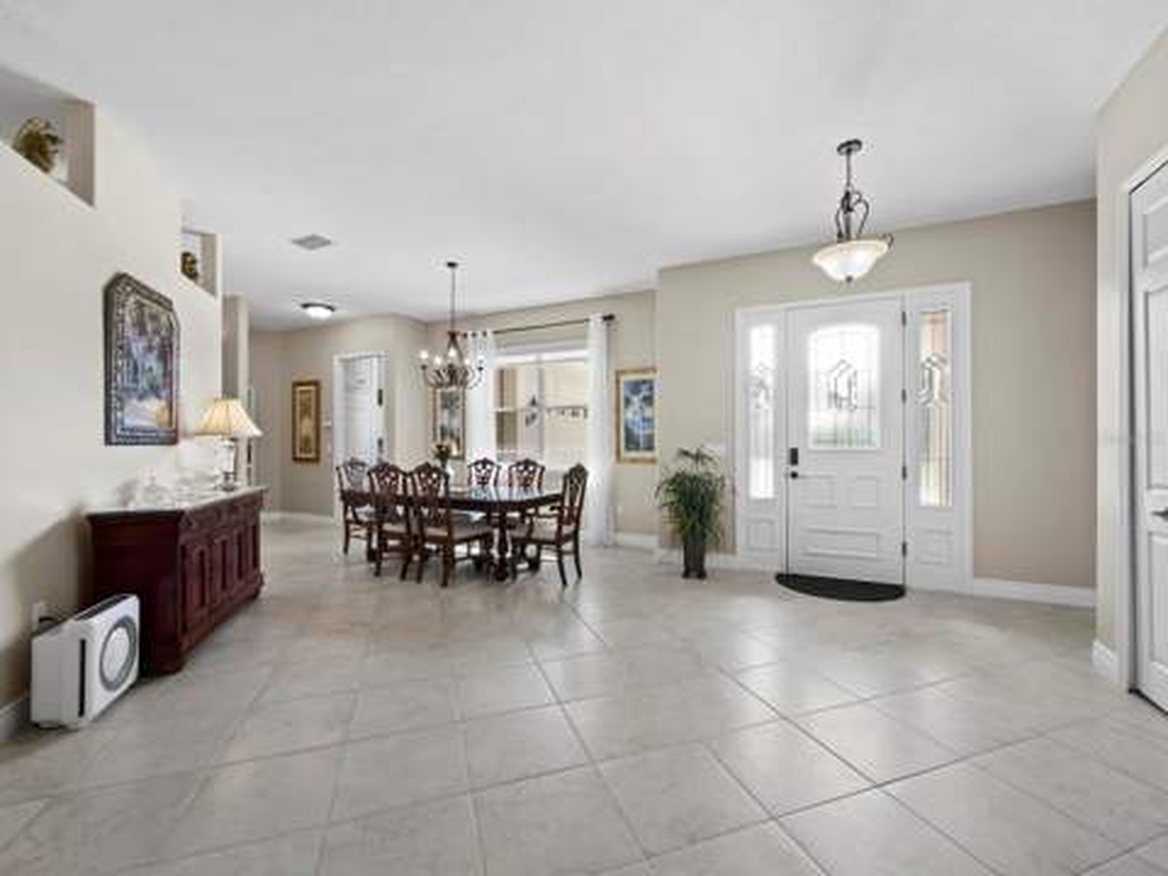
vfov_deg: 85.7
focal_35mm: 14
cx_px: 584
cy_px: 438
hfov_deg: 102.1
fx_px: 472
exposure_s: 1/5
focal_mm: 7
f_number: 11
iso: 400
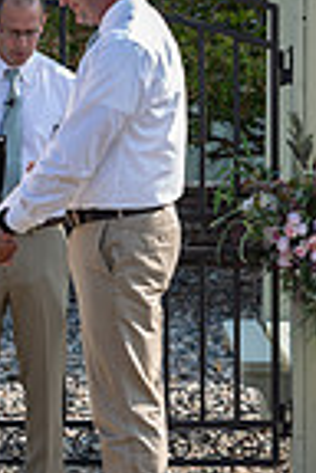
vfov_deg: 9.4
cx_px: 0
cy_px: 164
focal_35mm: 218
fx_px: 2870
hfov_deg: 6.3
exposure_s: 1/320
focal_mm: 70
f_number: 3.5
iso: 64
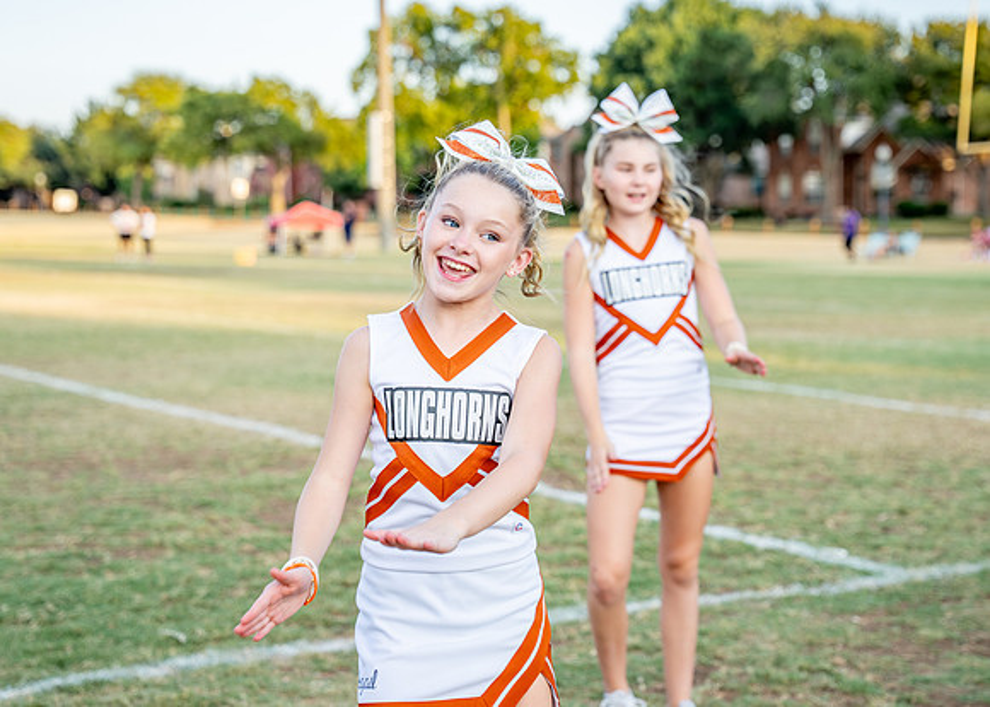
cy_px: 336
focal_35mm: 68
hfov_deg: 29.1
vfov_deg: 21.0
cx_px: 509
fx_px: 1907
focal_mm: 54.6
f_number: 2.8
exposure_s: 1/800
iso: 200
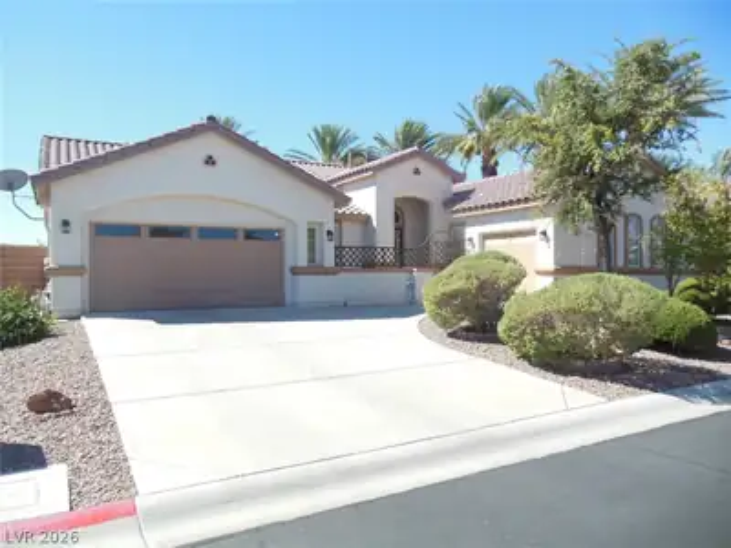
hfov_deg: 69.4
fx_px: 528
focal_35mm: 25
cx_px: 366
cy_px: 274
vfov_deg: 54.9
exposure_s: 1/800
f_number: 3.2
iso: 125
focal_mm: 4.5
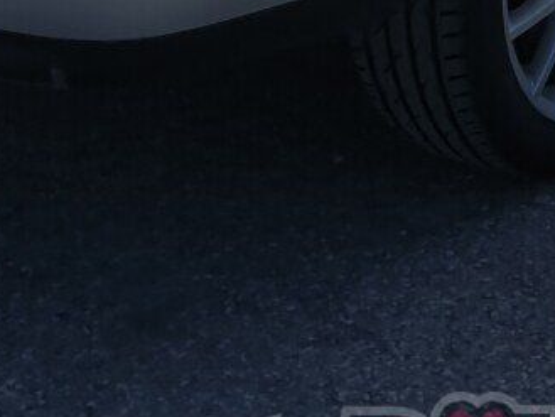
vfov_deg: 8.9
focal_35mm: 154
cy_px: -523
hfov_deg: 12.8
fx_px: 2470
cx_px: 353
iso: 50
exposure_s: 1/4329
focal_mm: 4.3
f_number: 2.4
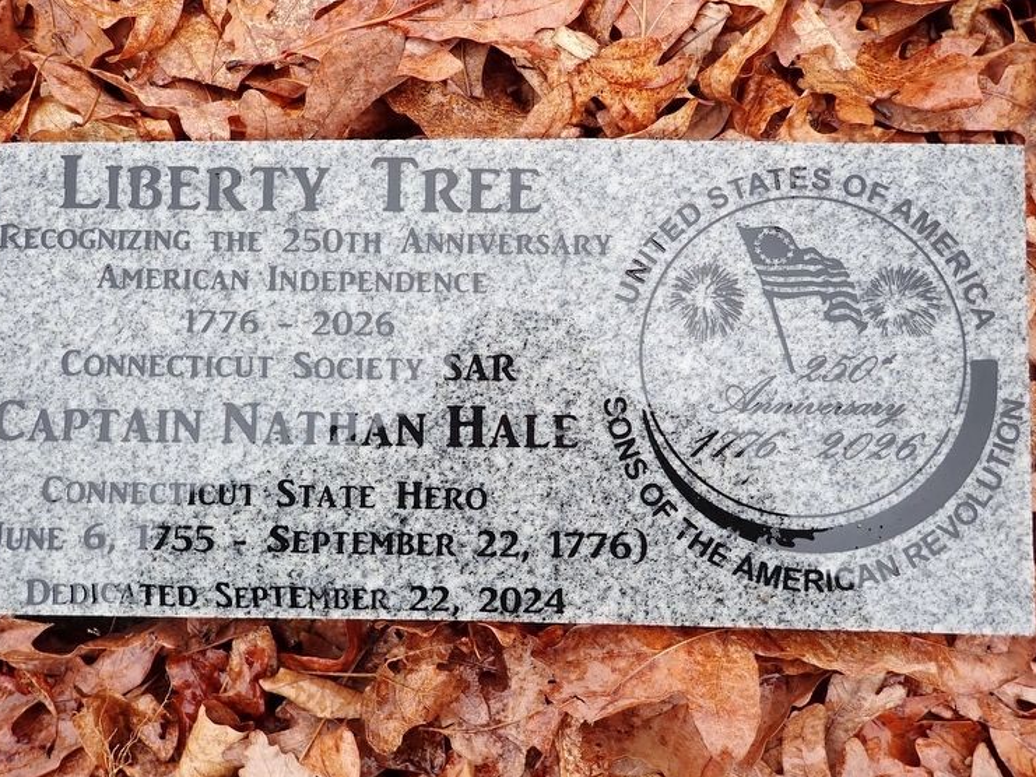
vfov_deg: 51.3
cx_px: 499
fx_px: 808
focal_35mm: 27
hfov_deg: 65.3
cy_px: 418
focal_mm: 4.5
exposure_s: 1/125
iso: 125
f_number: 2
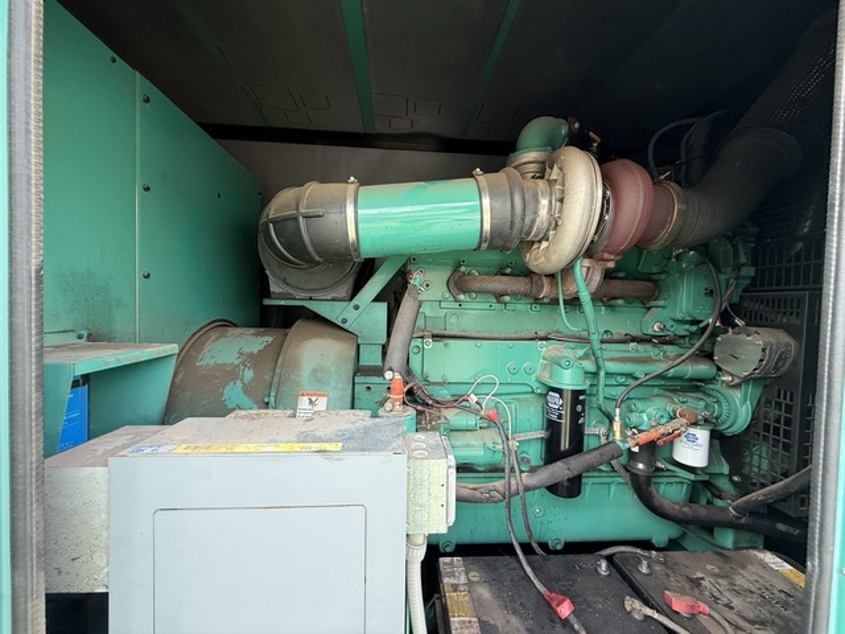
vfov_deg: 85.7
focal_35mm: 14
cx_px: 422
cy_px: 317
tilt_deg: -2.2
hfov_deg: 102.1
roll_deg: -1.5
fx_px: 342
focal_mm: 2.22
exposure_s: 1/99
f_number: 2.2
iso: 100
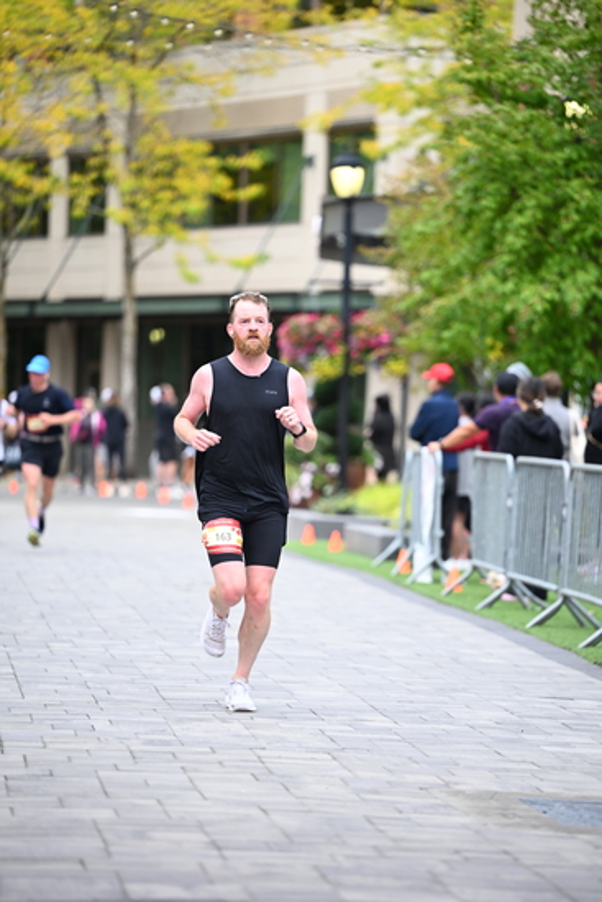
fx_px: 4136
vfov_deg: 12.4
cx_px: 301
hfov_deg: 8.3
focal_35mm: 165
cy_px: 451
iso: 1000
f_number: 2.8
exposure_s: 1/2000
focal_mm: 165
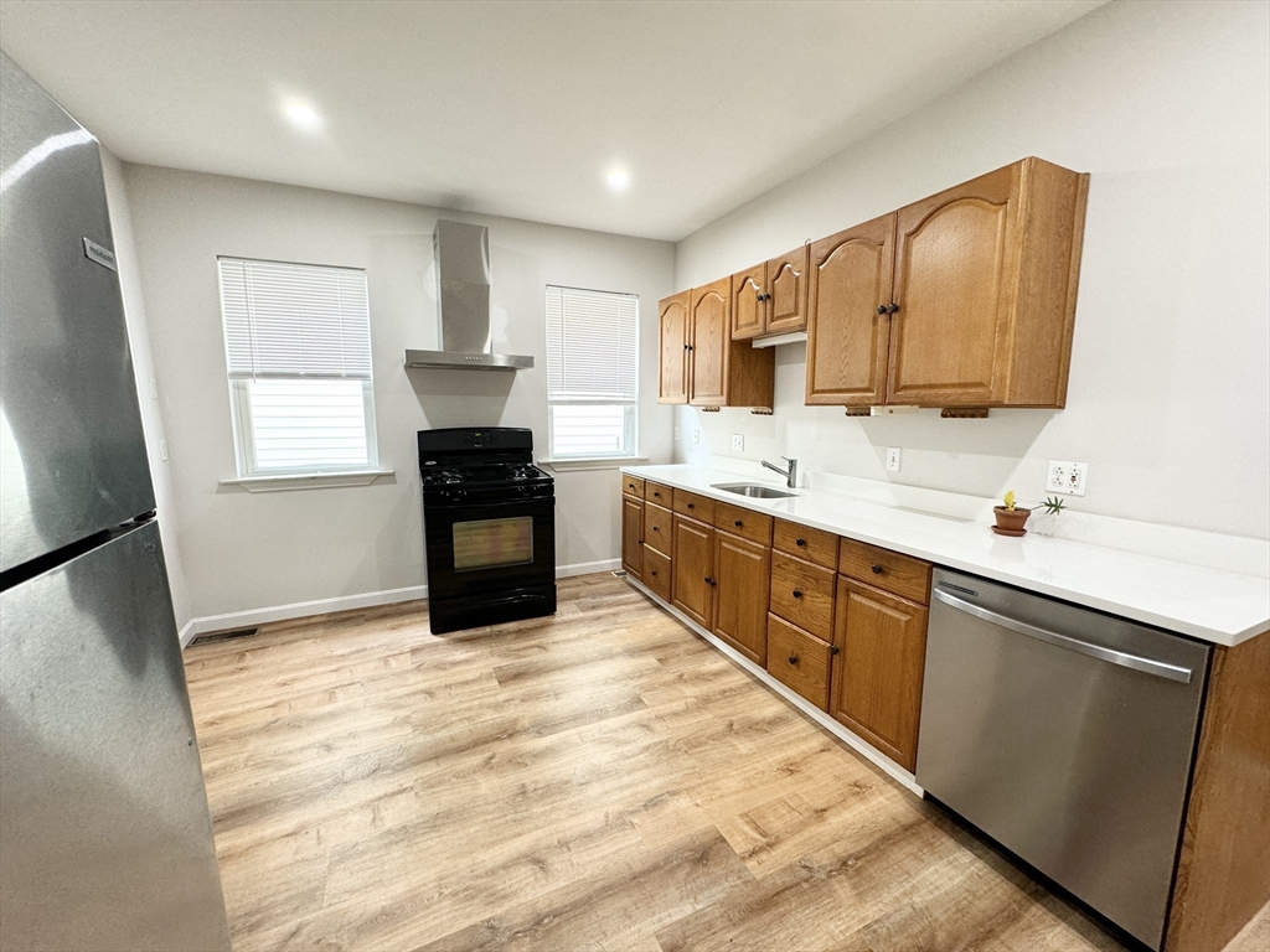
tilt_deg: -7.0
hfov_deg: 102.1
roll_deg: -0.1
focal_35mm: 14
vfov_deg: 85.7
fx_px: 514
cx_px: 635
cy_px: 476
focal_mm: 2.22
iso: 160
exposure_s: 1/60
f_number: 2.2
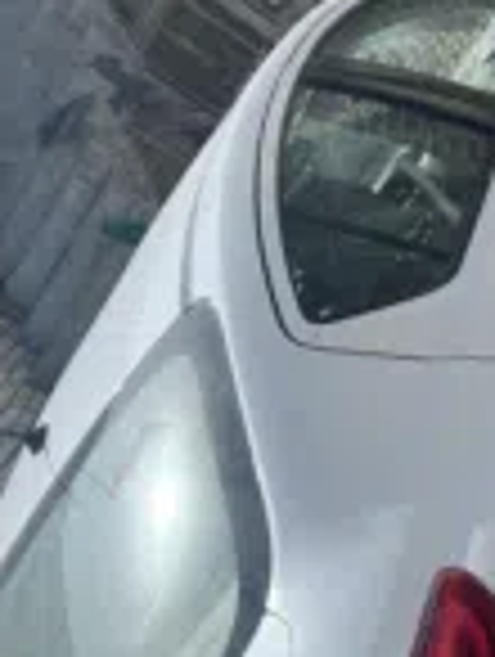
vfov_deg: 26.6
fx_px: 1350
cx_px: 567
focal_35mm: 71
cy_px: 572
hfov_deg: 19.7
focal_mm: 5.7
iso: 50
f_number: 1.5
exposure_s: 1/4831
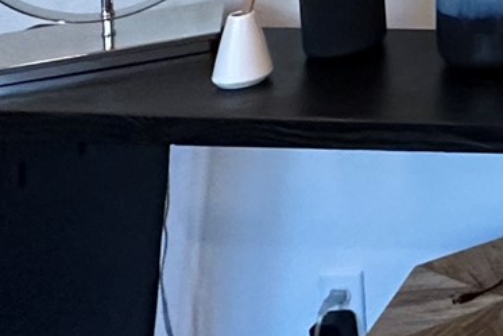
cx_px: 1086
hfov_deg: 16.6
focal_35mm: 80
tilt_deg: -1.8
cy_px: -314
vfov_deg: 14.5
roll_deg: -0.9
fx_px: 1118
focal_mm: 2.22
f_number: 2.2
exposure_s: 1/120
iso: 250
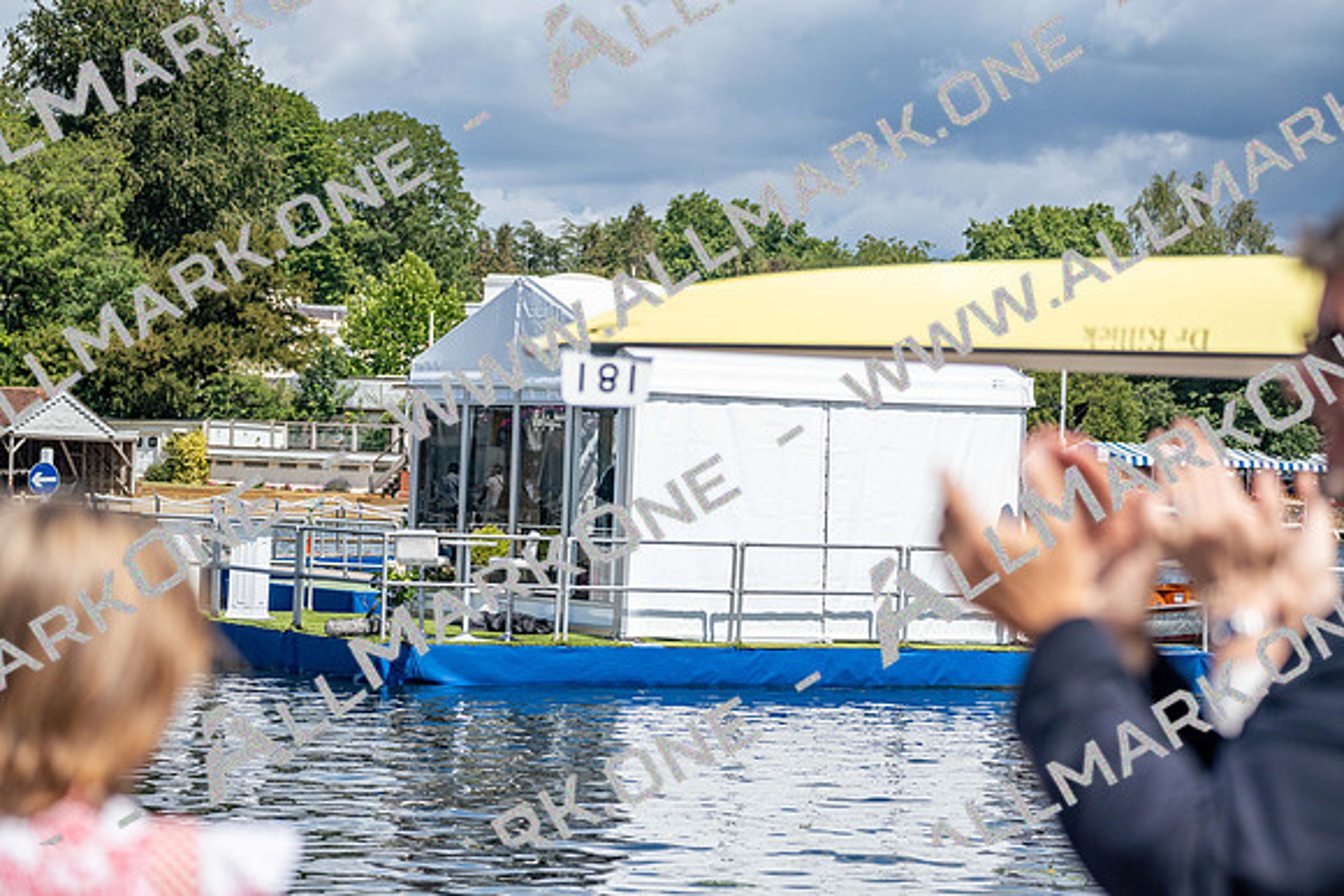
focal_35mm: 119
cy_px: 448
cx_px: 672
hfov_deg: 17.2
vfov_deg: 11.5
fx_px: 4443
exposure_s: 1/1600
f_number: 5
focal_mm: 119
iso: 100
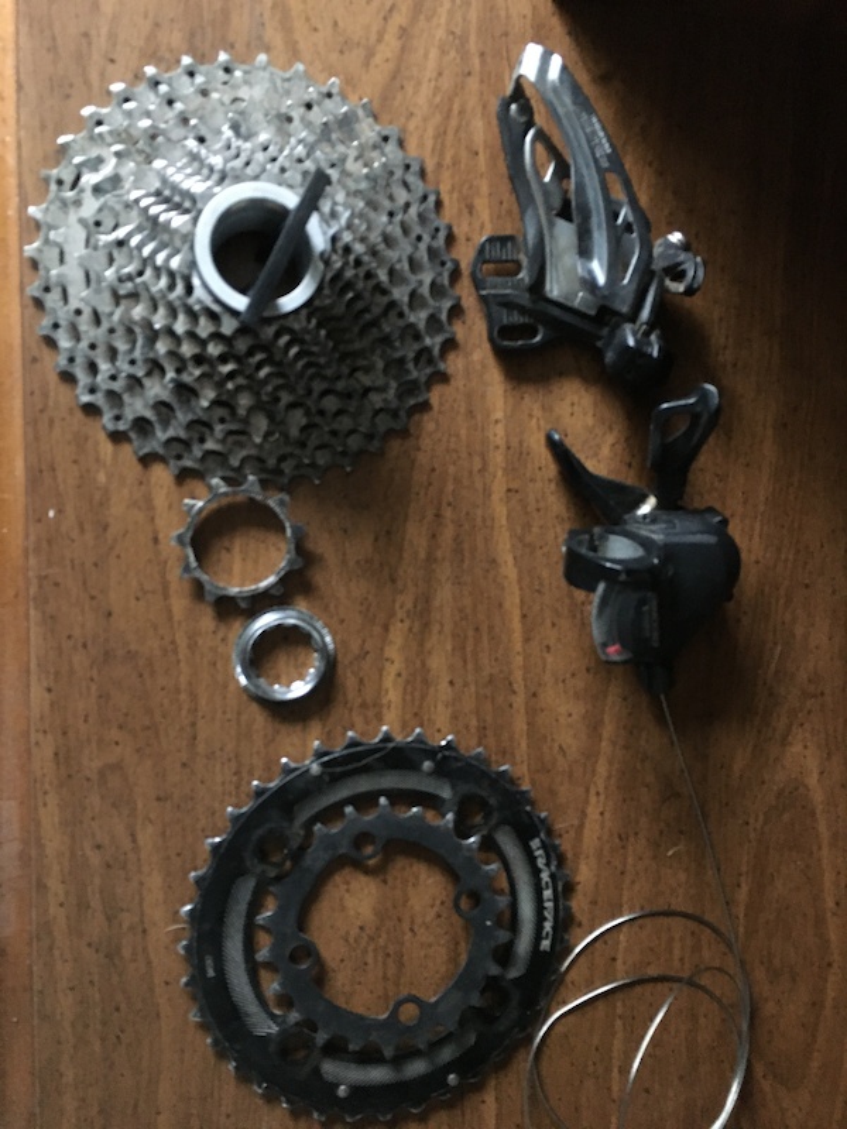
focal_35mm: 29
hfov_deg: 48.2
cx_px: 424
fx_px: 946
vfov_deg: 61.7
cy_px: 564
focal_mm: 4.15
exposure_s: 1/15
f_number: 2.2
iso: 200
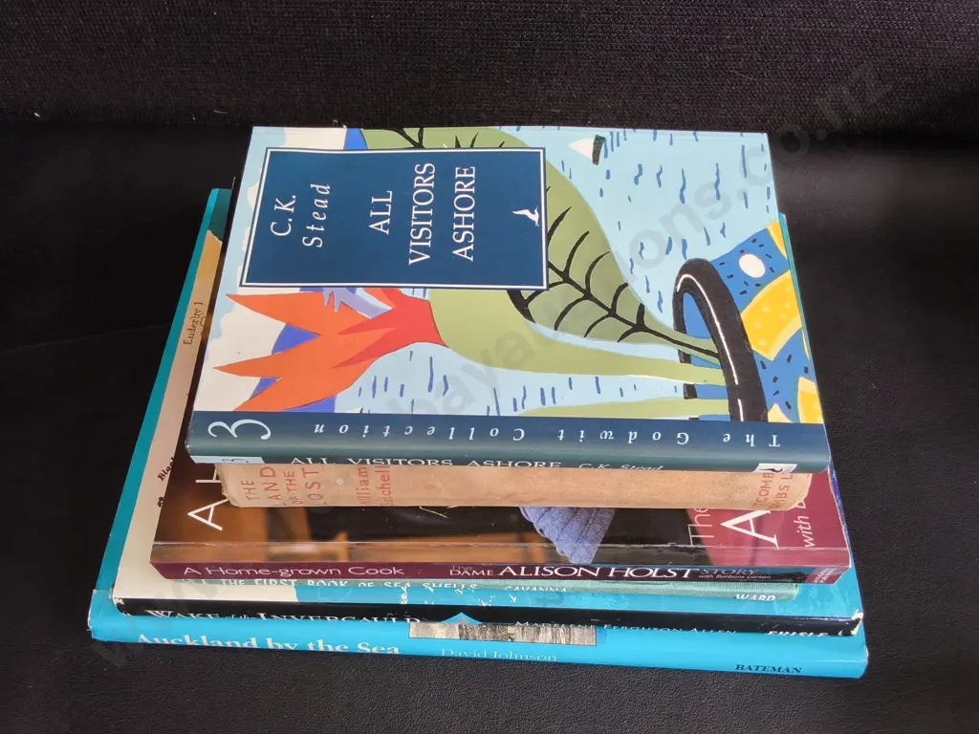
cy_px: 367
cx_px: 490
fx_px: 764
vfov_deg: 51.4
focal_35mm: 27
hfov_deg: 65.3
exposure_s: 1/100
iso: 50
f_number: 2
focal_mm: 2.87
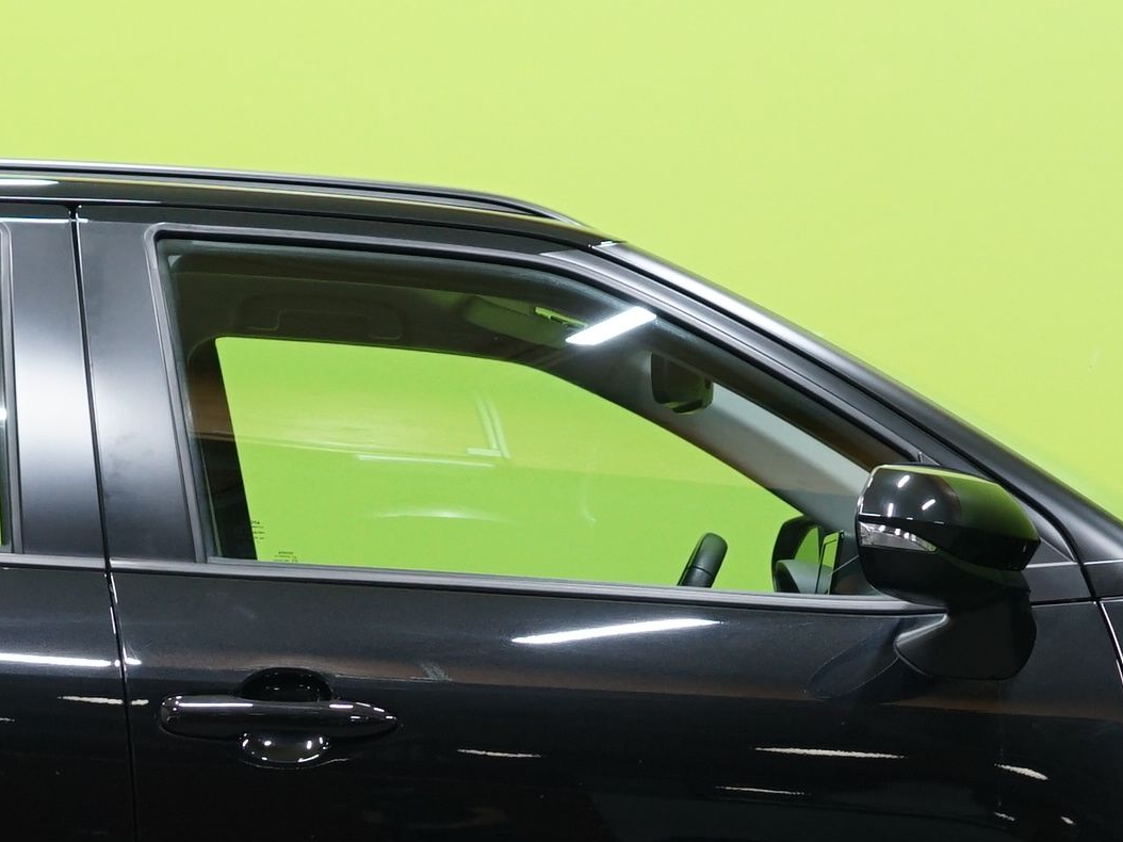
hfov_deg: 12.5
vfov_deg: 9.3
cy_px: 801
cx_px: 329
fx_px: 5125
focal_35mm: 158
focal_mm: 44
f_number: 5
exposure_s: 1/20
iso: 800
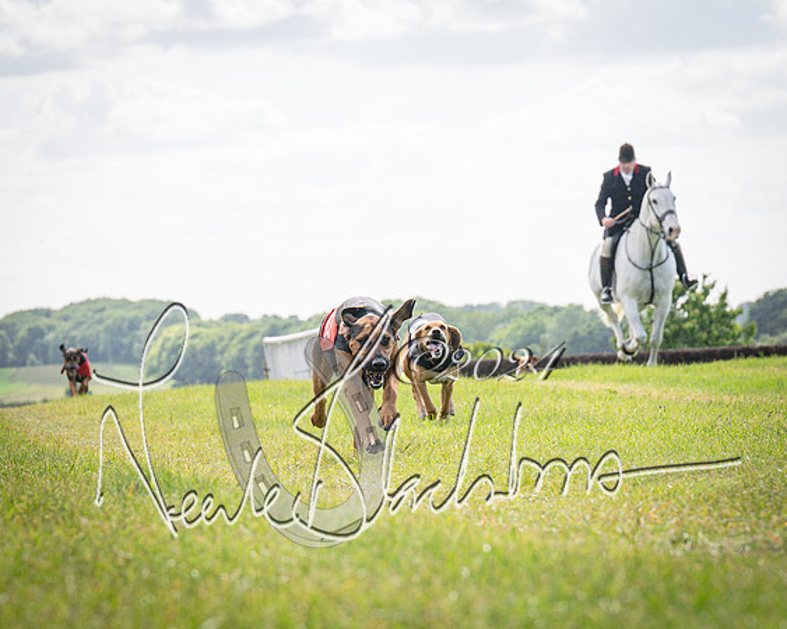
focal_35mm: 223
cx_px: 440
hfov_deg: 8.7
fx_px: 5186
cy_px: 469
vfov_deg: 6.9
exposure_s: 1/1600
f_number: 5
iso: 400
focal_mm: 87
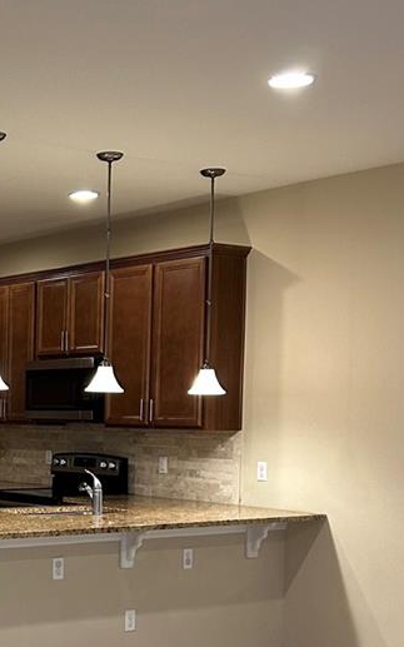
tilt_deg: -0.7
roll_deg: -1.3
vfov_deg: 31.6
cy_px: 449
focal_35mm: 64
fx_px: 1128
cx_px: -50
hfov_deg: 19.4
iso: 160
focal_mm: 5.7
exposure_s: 1/60
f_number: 1.5
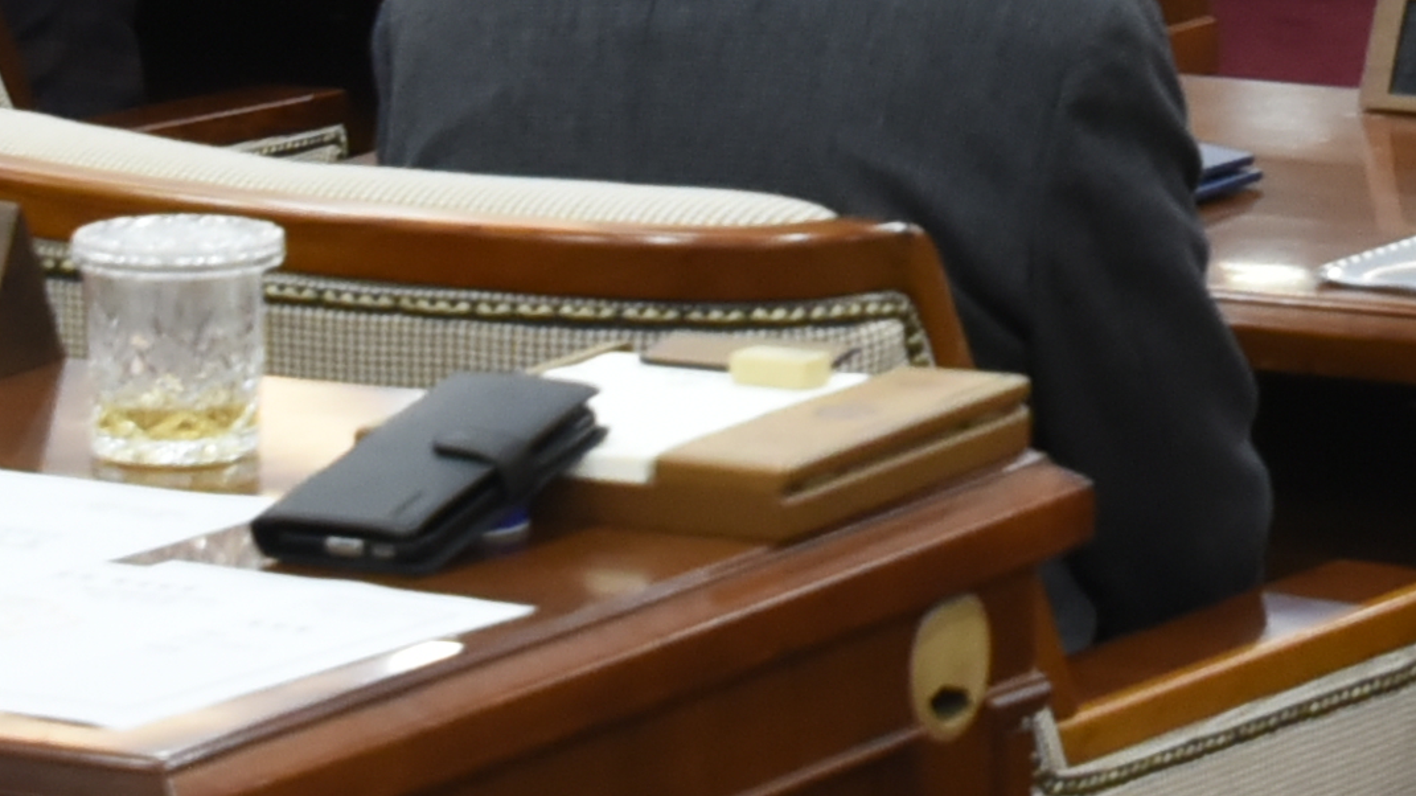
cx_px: 1686
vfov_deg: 4.7
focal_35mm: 259
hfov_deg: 8.2
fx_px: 9723
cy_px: -403
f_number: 7.1
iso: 2000
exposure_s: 1/125
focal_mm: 44
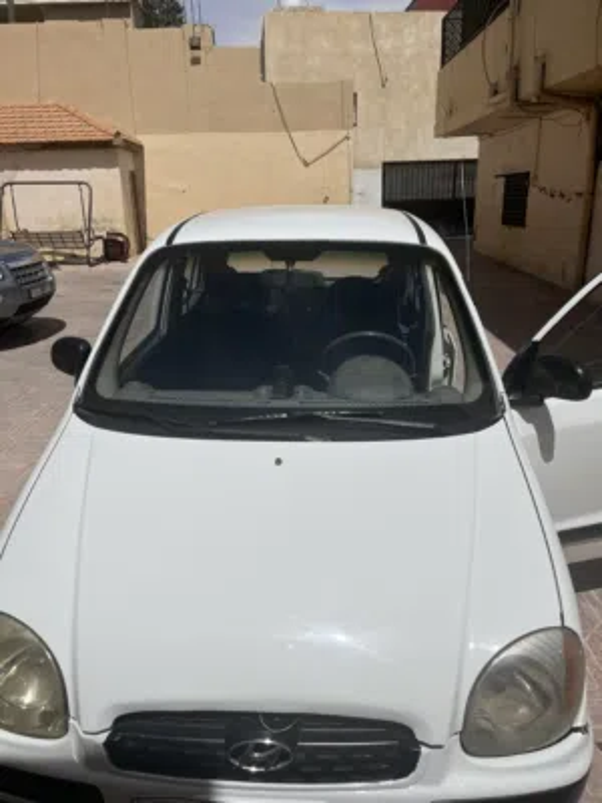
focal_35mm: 26
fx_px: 603
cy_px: 402
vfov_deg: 67.3
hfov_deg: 53.1
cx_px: 301
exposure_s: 1/15152
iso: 50
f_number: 1.6
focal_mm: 5.1
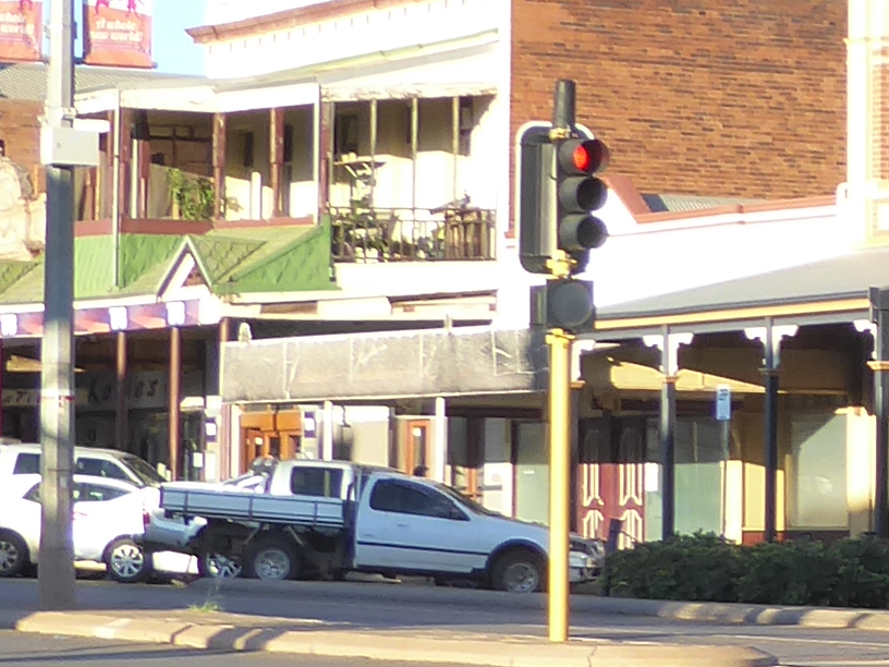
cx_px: 1575
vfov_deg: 7.2
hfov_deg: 9.2
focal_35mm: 206
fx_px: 5290
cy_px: 446
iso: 125
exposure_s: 1/200
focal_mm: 7.2
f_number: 3.8
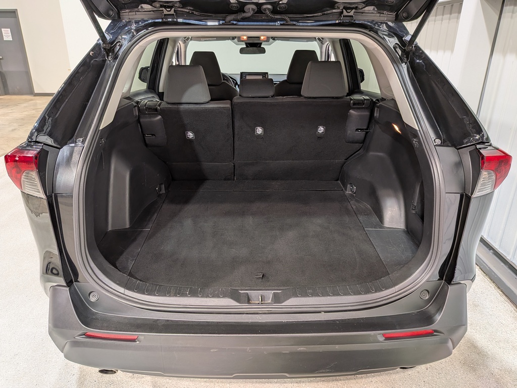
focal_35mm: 24
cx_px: 258
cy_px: 194
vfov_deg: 56.8
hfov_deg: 71.6
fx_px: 358
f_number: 1.7
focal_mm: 4.53
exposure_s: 1/24
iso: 35
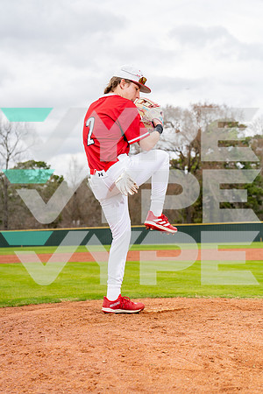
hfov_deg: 23.4
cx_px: 132
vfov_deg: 34.5
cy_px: 197
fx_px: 636
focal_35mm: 58
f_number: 4
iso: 100
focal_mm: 58
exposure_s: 1/250
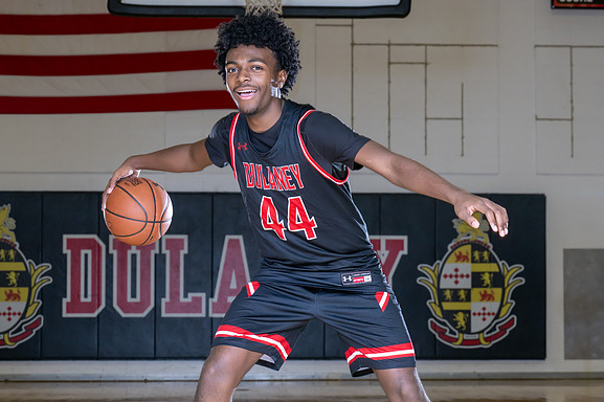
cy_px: 220
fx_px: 1425
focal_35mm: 85
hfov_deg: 23.9
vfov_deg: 16.1
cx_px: 301
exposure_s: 1/100
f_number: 7.1
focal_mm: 70
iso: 400
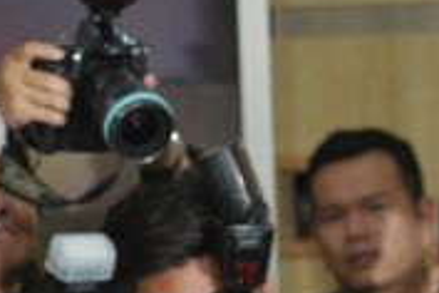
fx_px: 4963
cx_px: 580
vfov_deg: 3.3
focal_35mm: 407
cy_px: 606
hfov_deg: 5.0
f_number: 3.5
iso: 640
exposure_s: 1/125
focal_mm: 90
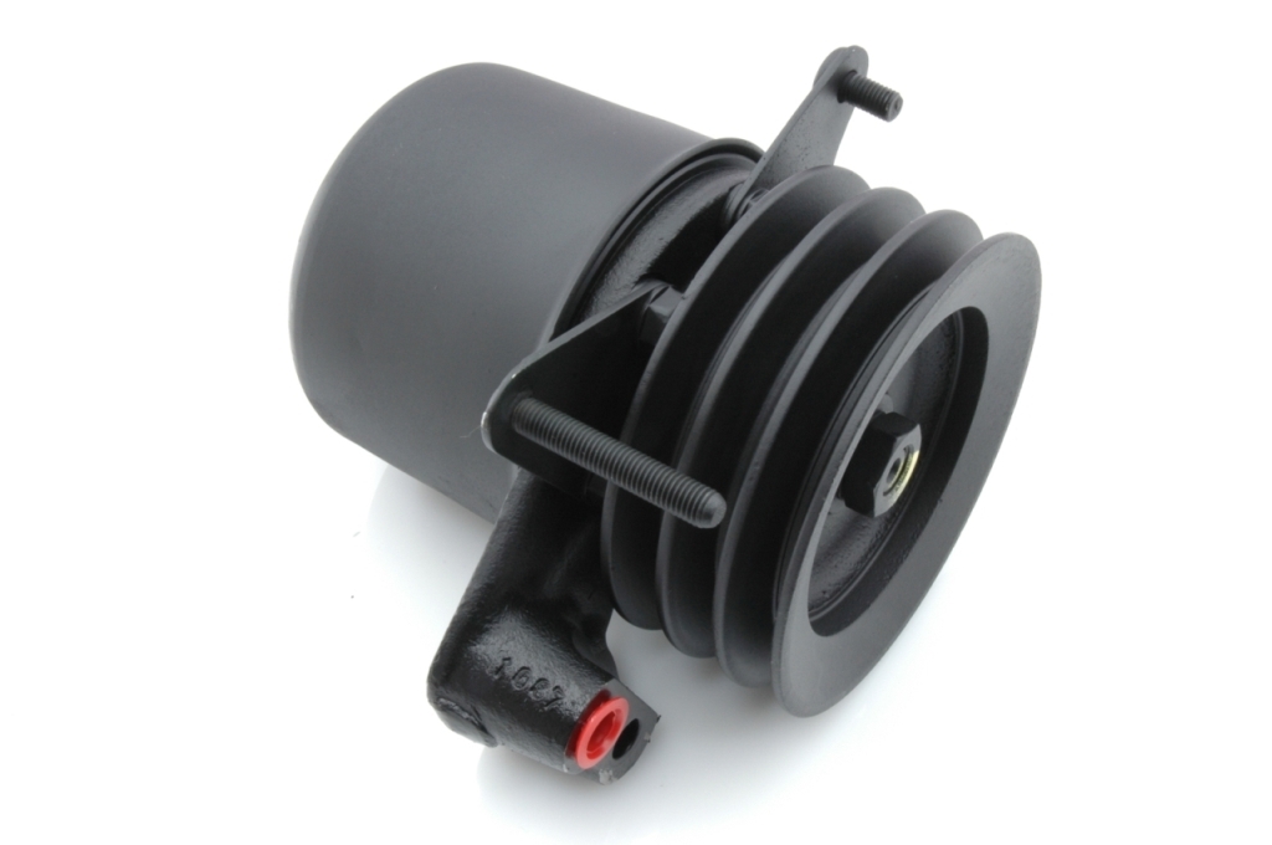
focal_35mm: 46
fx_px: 1641
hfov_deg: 42.4
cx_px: 636
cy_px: 422
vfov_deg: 28.9
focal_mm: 31
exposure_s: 1.3
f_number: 25
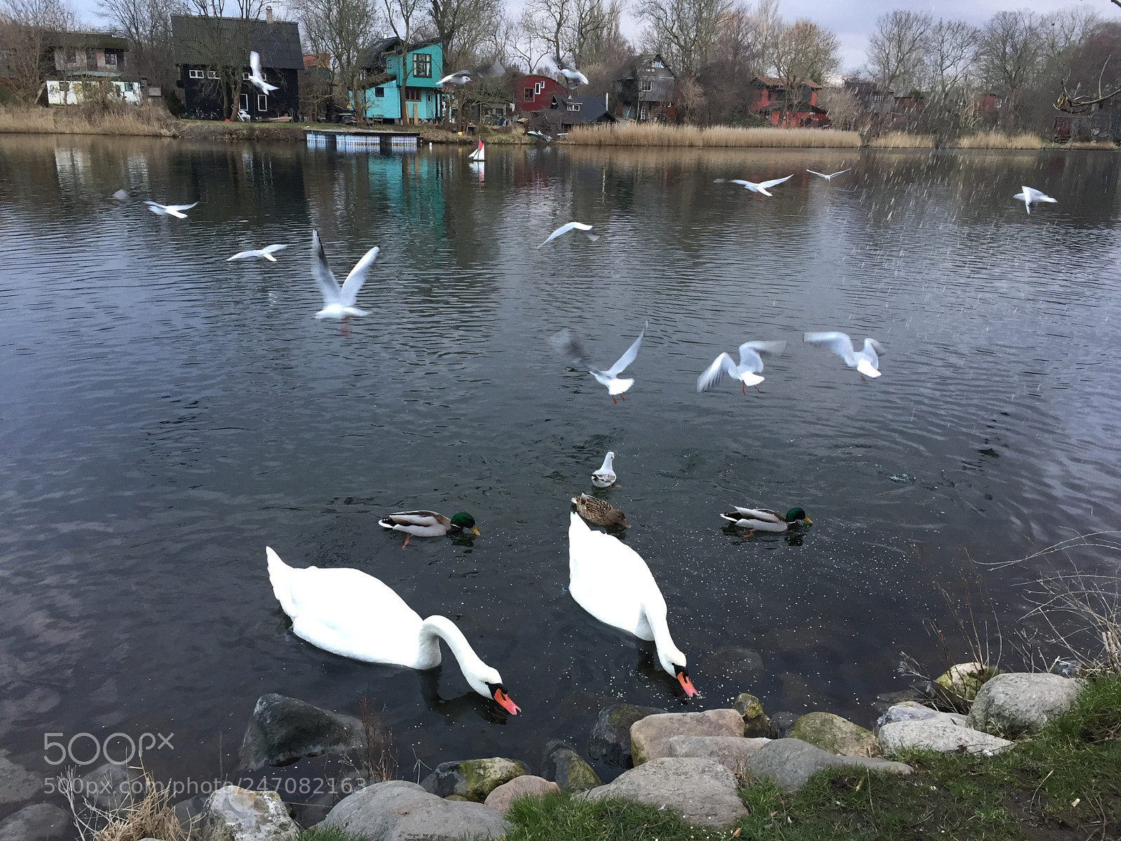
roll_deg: -1.6
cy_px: 420
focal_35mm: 29
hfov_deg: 61.7
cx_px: 560
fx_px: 939
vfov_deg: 48.2
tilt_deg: -16.4
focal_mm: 4.15
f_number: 2.2
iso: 32
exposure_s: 1/33
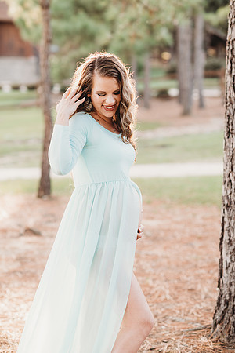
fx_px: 832
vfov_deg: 23.9
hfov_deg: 16.1
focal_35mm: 85
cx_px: 118
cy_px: 176
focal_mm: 85
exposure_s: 1/200
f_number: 2.5
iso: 160
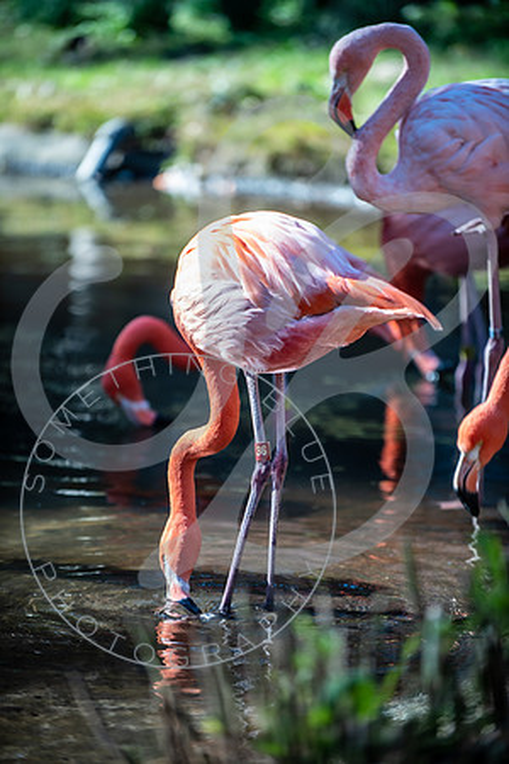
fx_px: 4241
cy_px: 382
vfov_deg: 10.3
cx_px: 254
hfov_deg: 6.9
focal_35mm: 200
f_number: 2.8
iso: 200
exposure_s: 1/400
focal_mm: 200
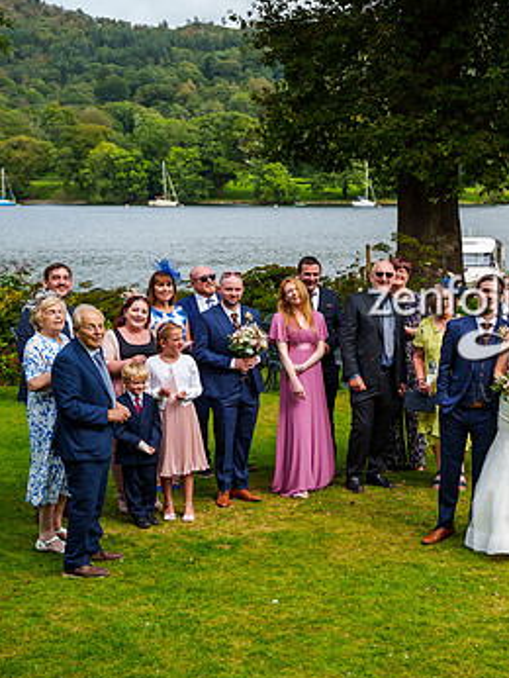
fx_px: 1136
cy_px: 348
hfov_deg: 24.2
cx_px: 503
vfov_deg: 33.2
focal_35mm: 58
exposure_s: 1/3200
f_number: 3.5
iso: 400
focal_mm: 36
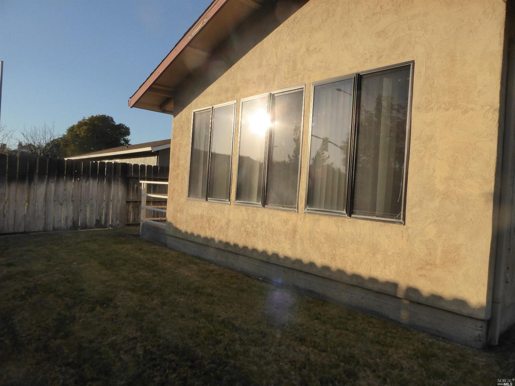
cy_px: 193
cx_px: 258
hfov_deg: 69.4
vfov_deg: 54.9
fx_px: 372
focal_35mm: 25
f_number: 5
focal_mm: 4.3
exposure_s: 1/640
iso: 200
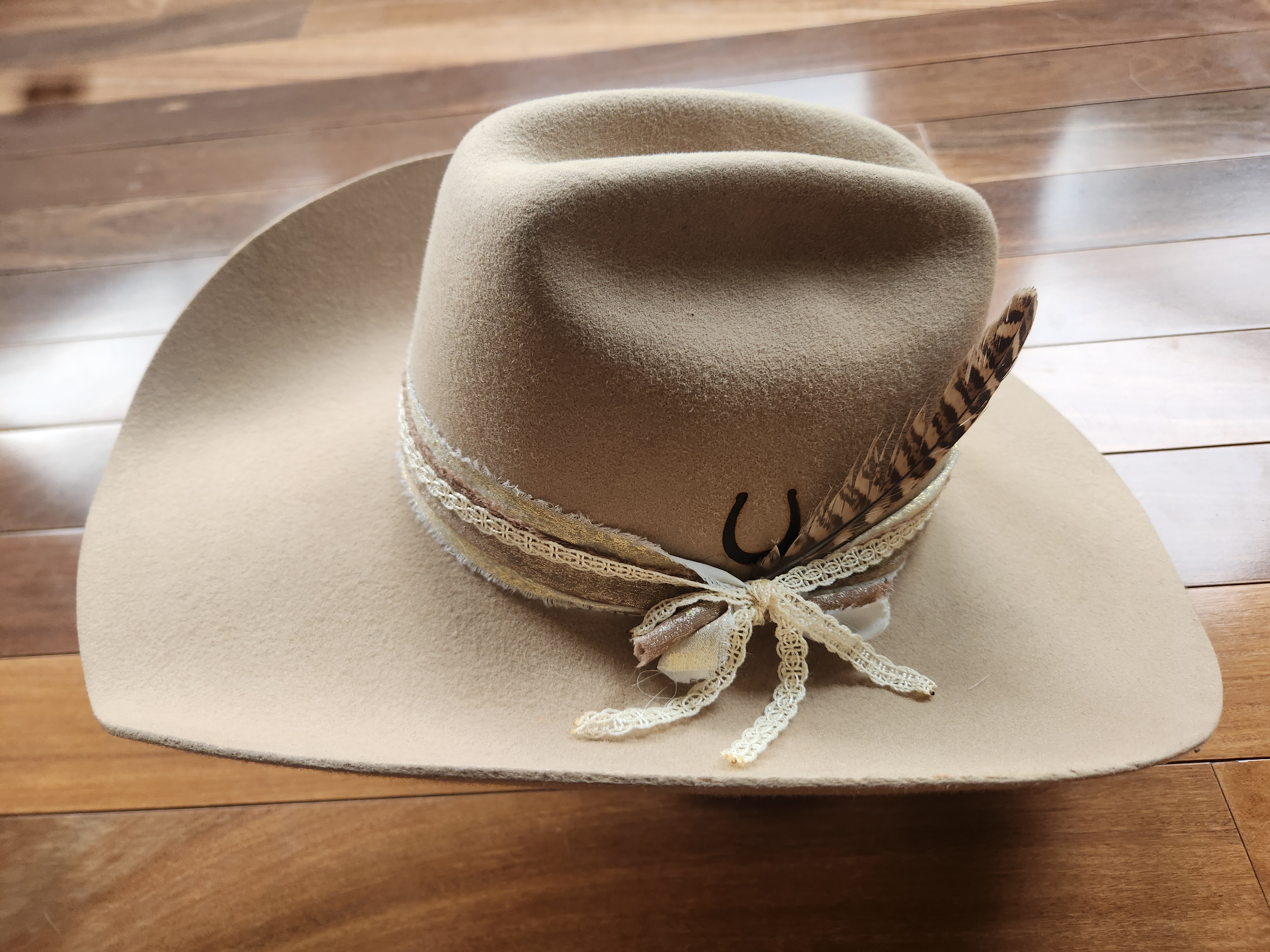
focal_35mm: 23
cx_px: 635
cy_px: 476
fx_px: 844
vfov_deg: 58.9
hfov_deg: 73.9
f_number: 1.8
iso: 125
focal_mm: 5.4
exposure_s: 1/180
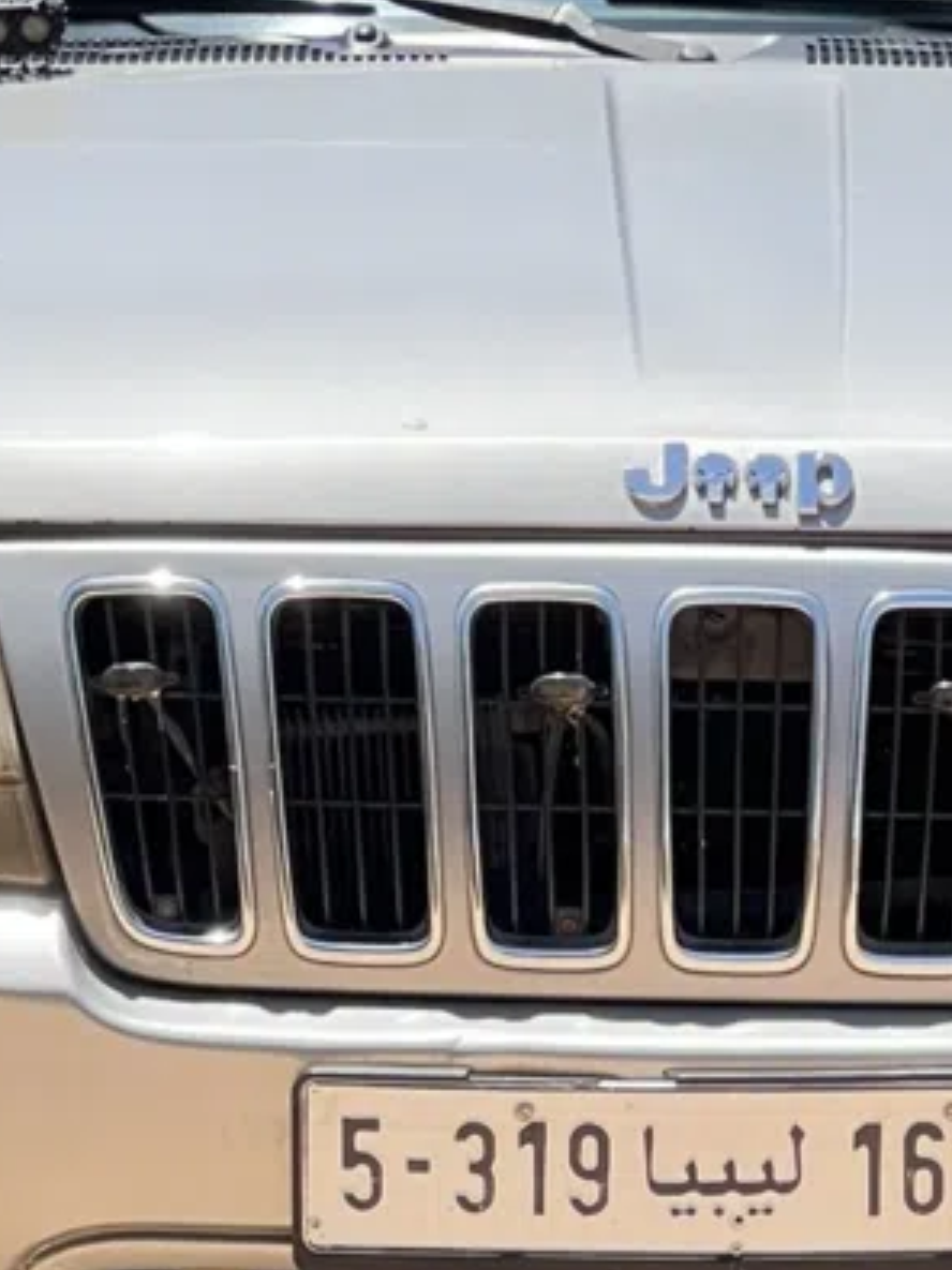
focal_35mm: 266
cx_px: 569
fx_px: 9759
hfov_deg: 5.6
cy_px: 799
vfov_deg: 7.4
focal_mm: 9
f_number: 2.8
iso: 32
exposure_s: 1/245
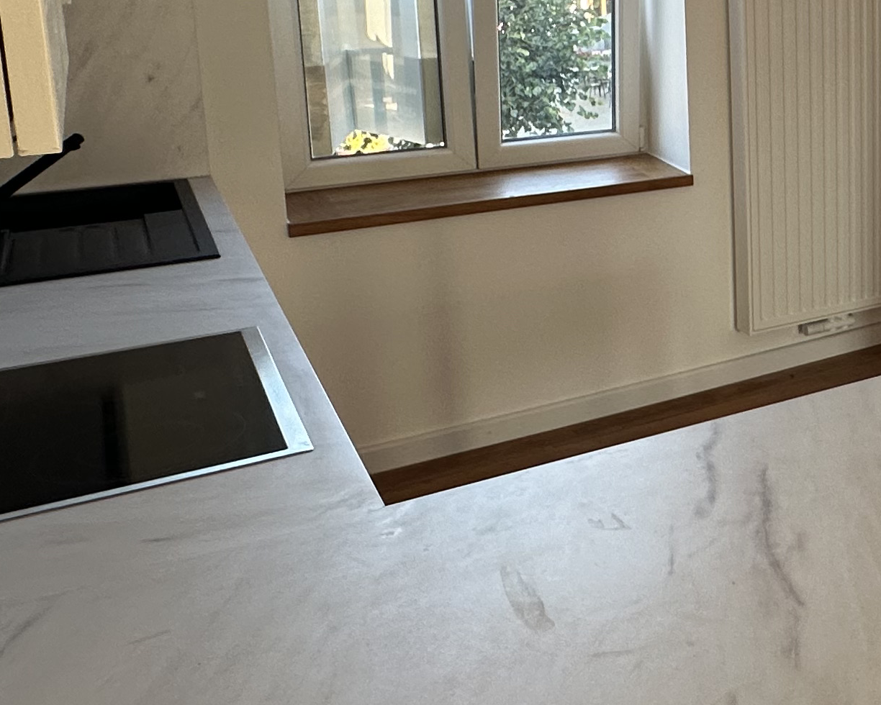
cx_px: 1026
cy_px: 129
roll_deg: -0.7
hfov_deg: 34.1
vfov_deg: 32.4
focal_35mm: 45
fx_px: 1174
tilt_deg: -9.7
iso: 100
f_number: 2.2
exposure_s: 1/99
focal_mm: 2.22
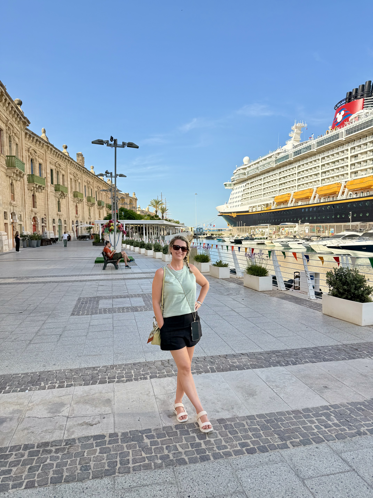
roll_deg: +0.1
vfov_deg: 71.6
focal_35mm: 24
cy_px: 249
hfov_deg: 56.8
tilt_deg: -3.5
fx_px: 345
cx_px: 186
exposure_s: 1/3279
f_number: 1.78
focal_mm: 6.76
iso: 80
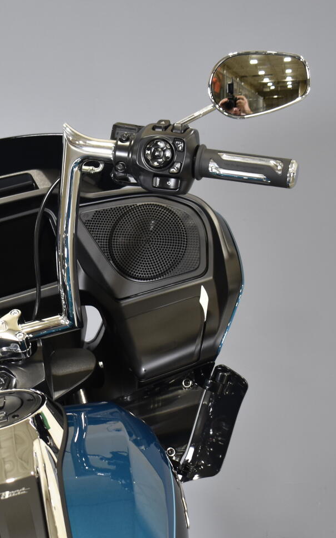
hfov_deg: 16.8
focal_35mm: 76
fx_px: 1114
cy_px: 348
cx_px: 4
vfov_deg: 27.0
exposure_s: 1/20
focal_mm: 24
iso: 400
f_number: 4
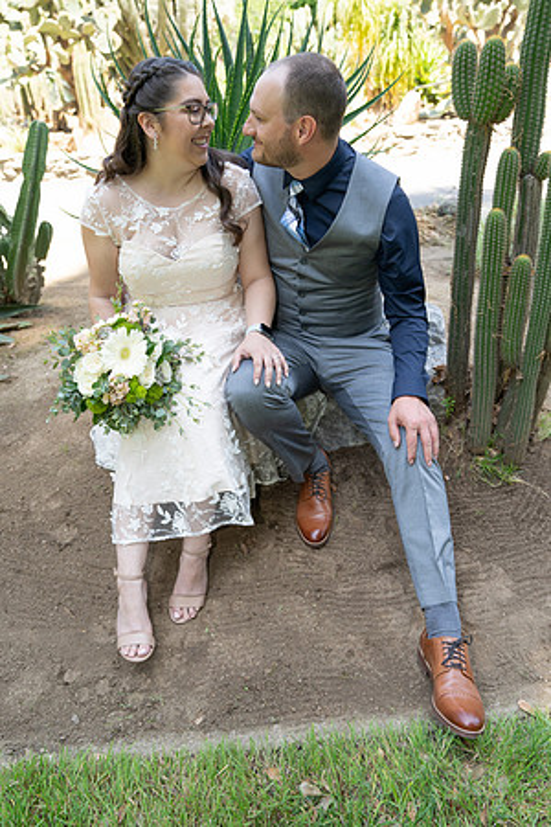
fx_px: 597
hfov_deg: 49.6
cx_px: 276
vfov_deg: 69.4
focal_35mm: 26
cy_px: 414
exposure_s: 1/250
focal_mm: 26
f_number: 3.5
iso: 250
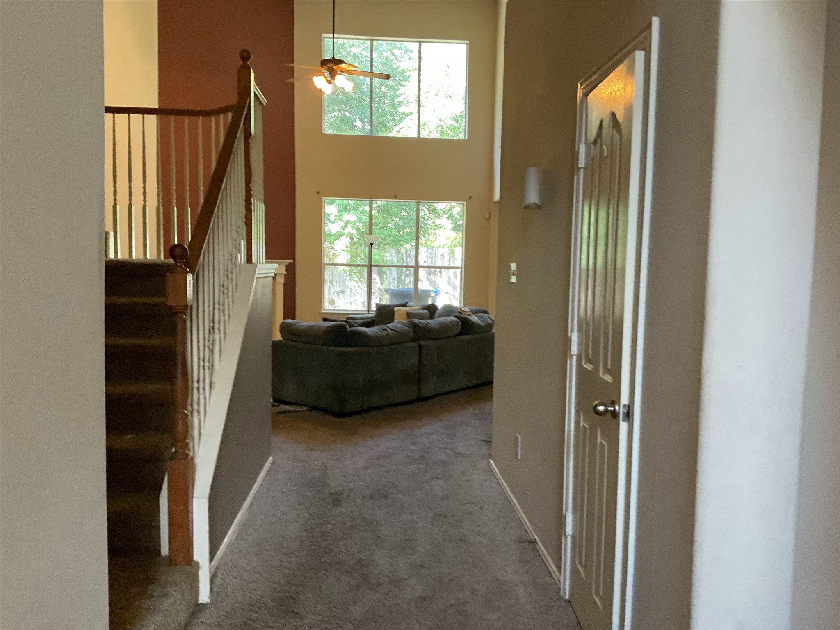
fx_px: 704
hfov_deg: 61.7
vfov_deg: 48.2
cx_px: 420
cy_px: 315
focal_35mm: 29
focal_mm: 3
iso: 160
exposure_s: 1/60
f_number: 1.8
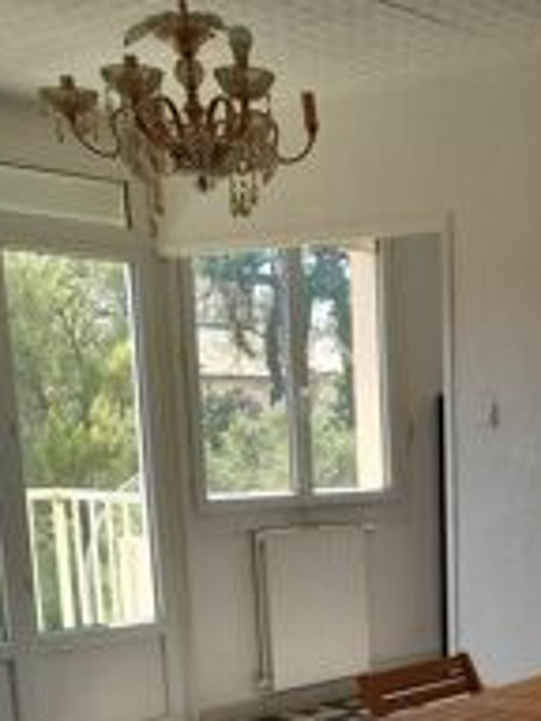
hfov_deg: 23.5
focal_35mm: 60
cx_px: 530
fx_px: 1250
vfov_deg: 29.5
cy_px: 764
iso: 40
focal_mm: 4
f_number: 1.8
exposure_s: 1/50
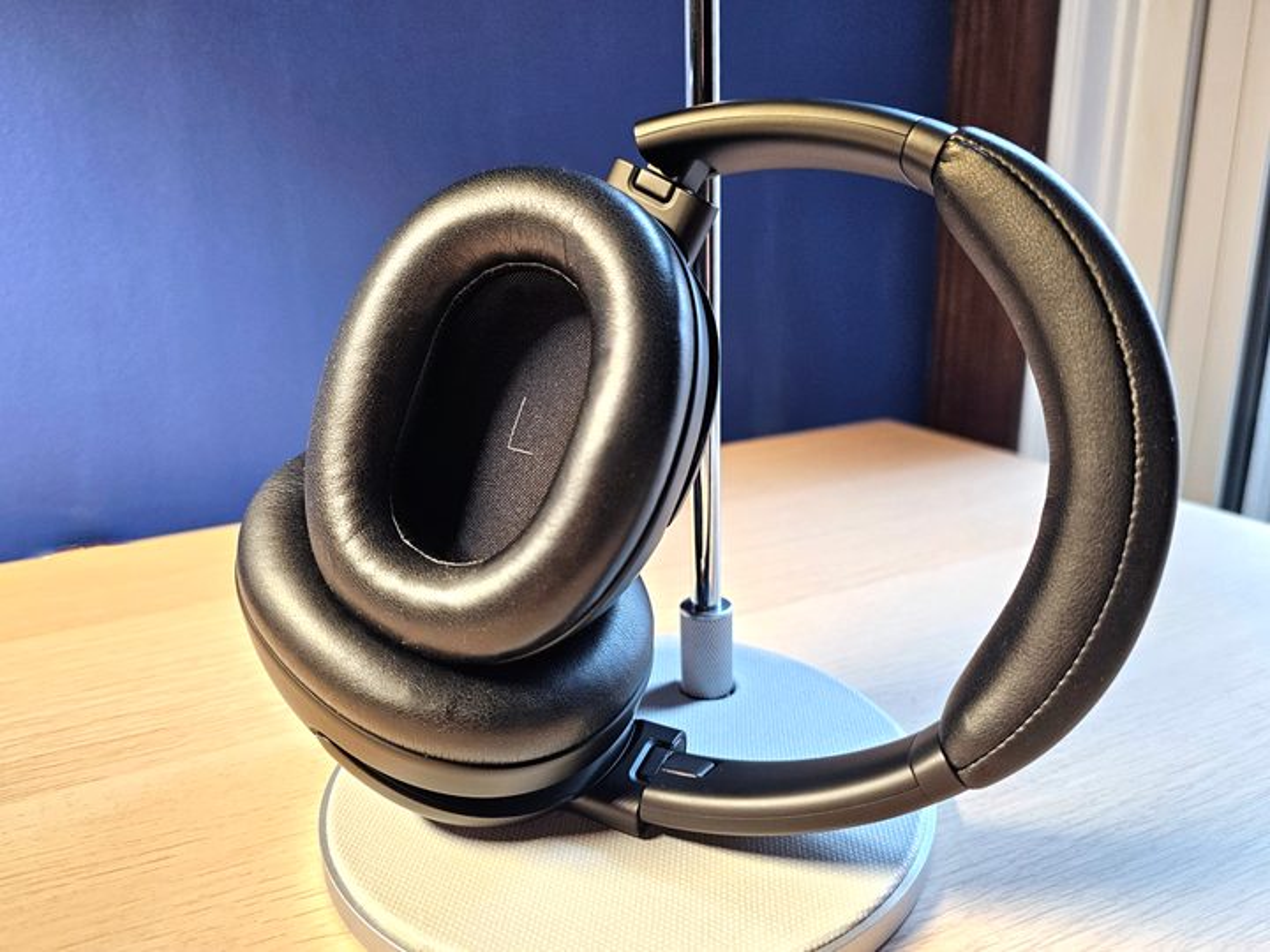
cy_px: 476
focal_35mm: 23
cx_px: 635
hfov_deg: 73.9
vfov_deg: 58.9
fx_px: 844
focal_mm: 6.3
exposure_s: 1/207
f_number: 1.7
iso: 250
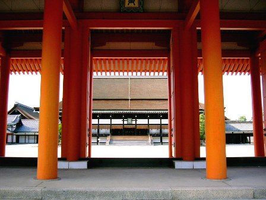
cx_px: 133
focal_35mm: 35
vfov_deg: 40.7
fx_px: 269
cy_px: 100
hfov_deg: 52.6
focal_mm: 5.8
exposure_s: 1/320
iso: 50
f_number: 2.8
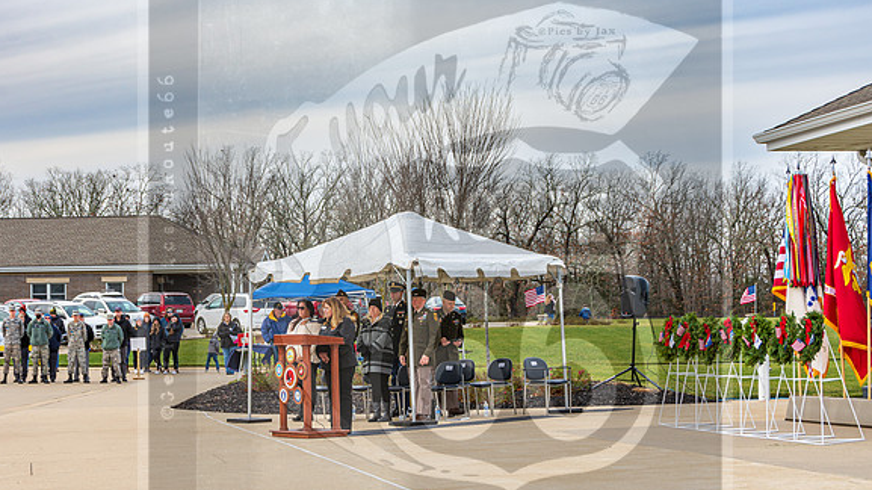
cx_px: 368
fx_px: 1780
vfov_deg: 15.7
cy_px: 216
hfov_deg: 27.5
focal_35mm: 77
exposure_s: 1/200
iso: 100
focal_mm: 42
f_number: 7.1
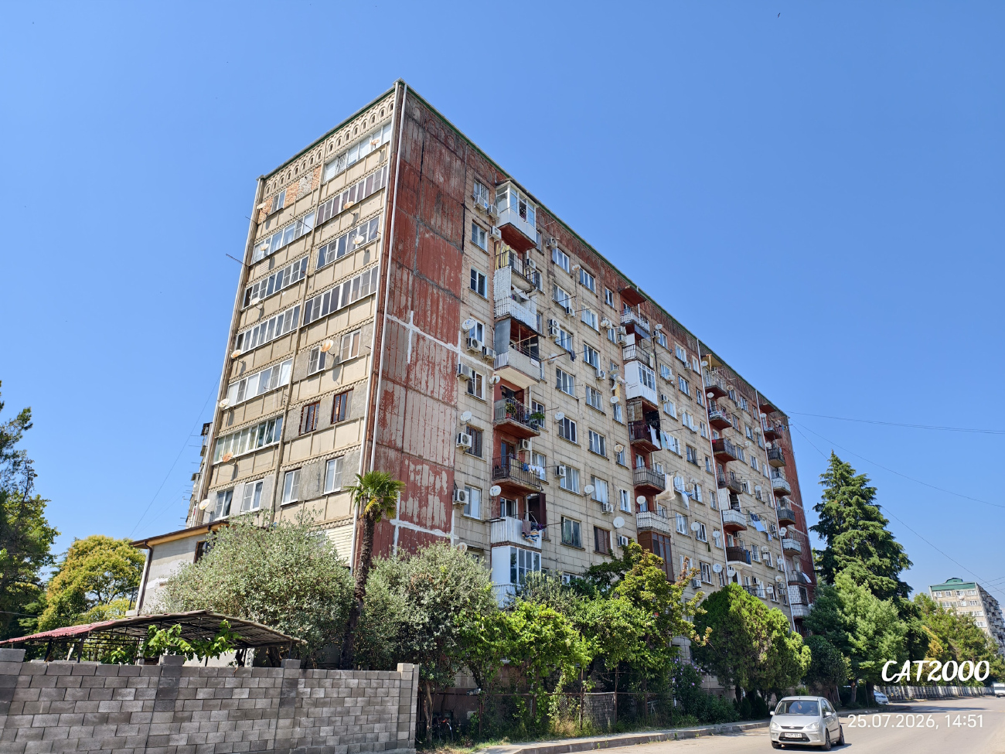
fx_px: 668
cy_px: 377
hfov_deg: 73.9
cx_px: 502
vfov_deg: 58.9
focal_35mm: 23
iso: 72
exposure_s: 1/2128
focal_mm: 6.54
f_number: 1.57
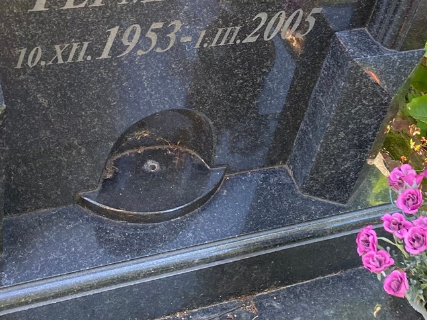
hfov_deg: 33.2
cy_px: -20
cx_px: 233
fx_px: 715
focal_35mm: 58
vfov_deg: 23.8
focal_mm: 4.25
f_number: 1.8
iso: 80
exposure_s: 1/121
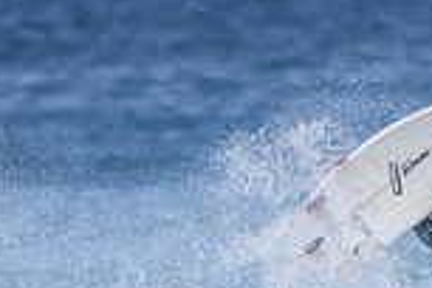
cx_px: 616
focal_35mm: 3802
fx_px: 45620
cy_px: 512
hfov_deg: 0.5
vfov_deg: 0.4
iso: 900
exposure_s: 1/2000
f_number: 11
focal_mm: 1000
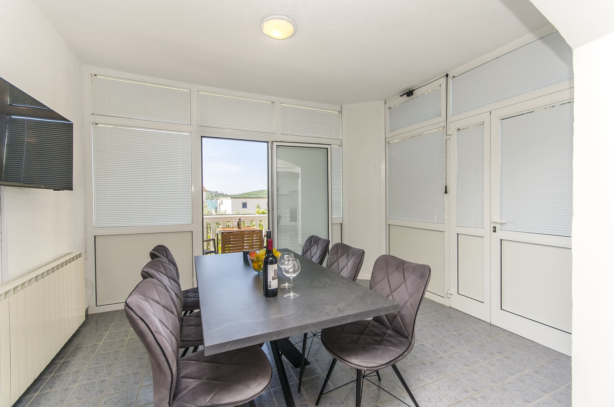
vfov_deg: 77.1
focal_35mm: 15
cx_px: 307
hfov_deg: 100.5
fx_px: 255
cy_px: 204
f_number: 7.1
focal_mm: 10
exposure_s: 1/125
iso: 100
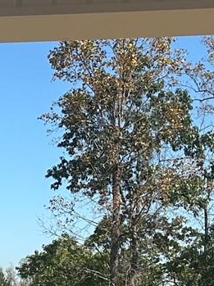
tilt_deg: -2.9
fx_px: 1164
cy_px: 406
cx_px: -43
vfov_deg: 13.3
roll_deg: +0.6
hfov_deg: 10.3
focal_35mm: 141
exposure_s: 1/3155
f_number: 1.78
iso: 80
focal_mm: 6.86
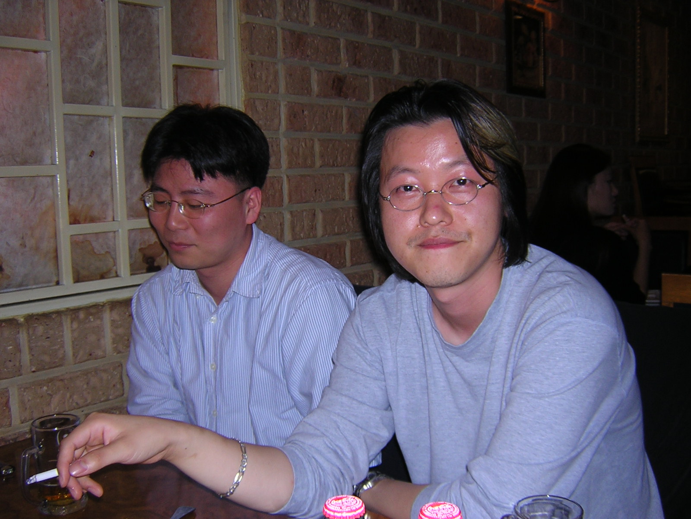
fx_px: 719
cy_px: 260
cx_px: 346
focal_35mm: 36
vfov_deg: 39.7
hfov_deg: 51.4
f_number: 2.6
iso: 100
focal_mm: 4.7
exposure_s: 1/60.1
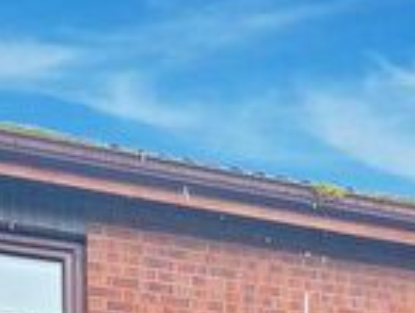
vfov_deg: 17.0
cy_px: 664
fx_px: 685
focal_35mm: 57
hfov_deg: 33.3
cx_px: 124
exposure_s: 1/594
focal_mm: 2.03
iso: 50
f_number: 1.8
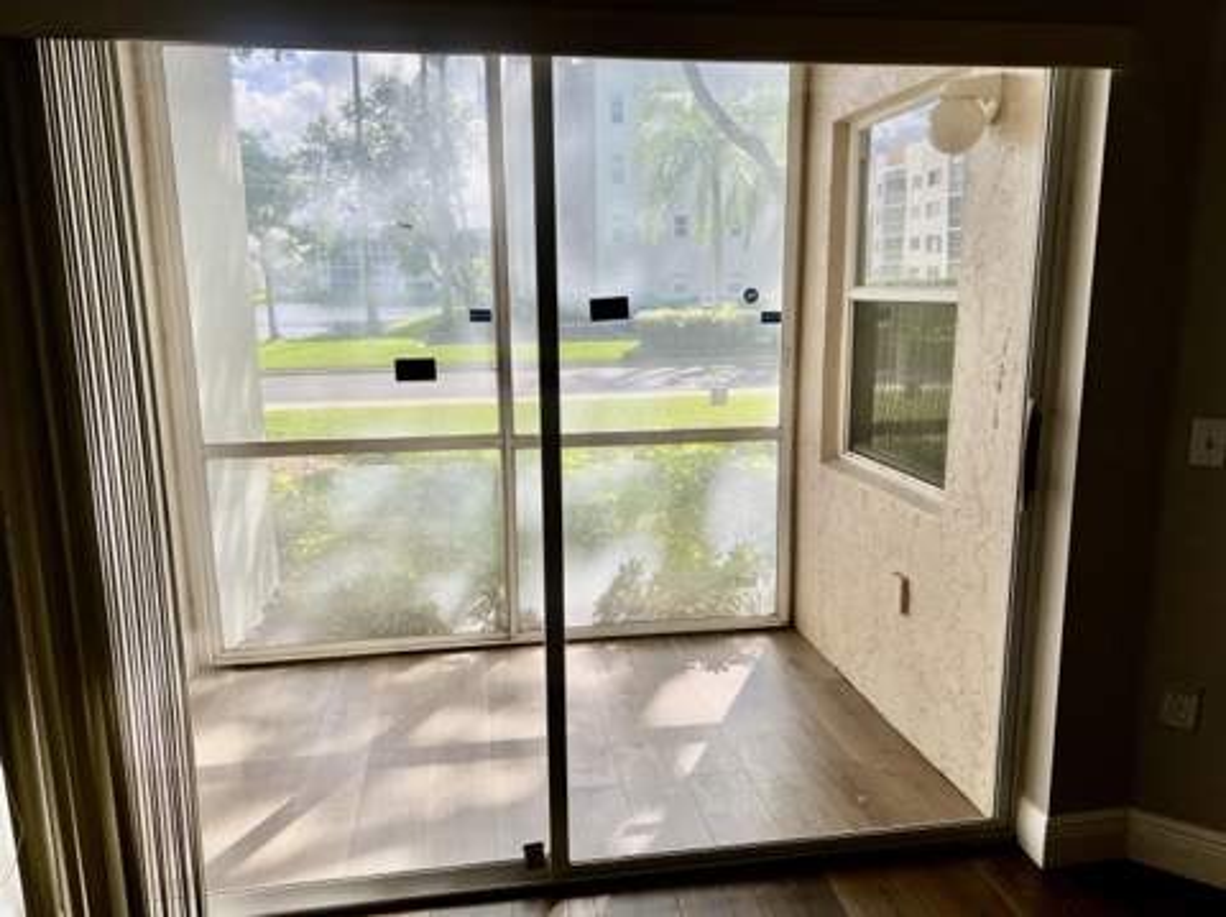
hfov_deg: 67.4
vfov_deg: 53.0
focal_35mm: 26
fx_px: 920
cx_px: 613
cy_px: 458
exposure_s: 1/658
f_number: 1.5
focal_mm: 5.7
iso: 50
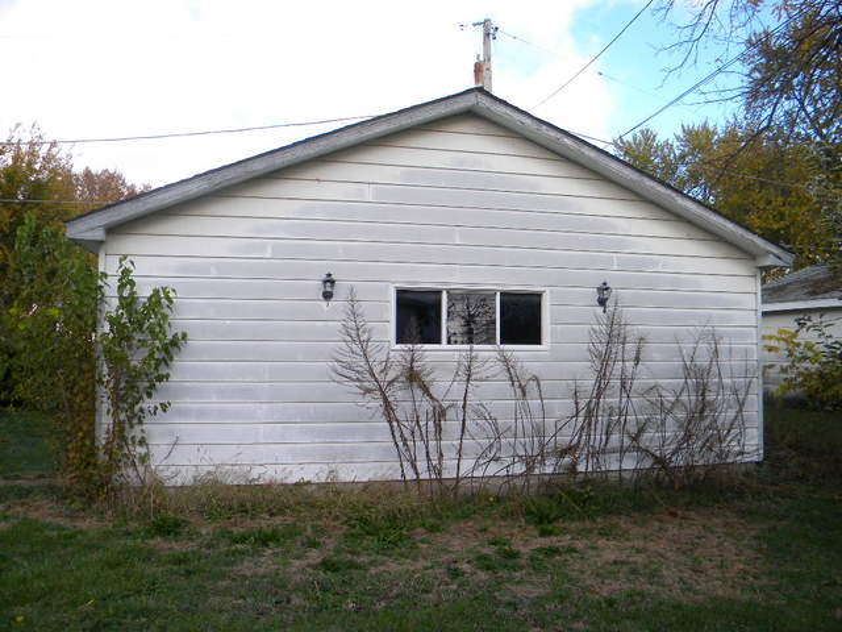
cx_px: 421
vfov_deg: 49.7
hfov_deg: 63.4
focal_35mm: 28
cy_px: 316
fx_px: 681
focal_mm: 5
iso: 80
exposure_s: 1/376
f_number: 3.5
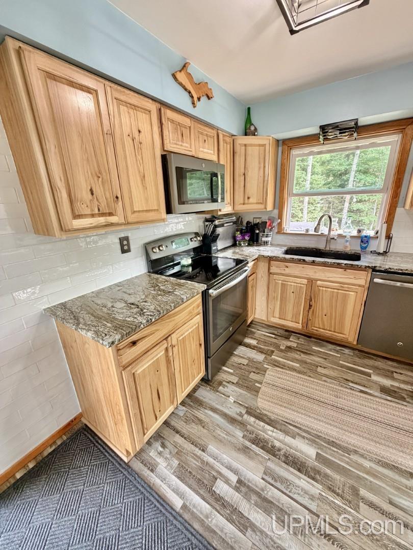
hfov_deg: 85.7
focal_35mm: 14
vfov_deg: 102.1
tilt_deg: -18.5
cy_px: 275
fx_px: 223
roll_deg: +1.9
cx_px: 206
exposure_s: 1/60
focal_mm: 2.22
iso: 200
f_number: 2.2
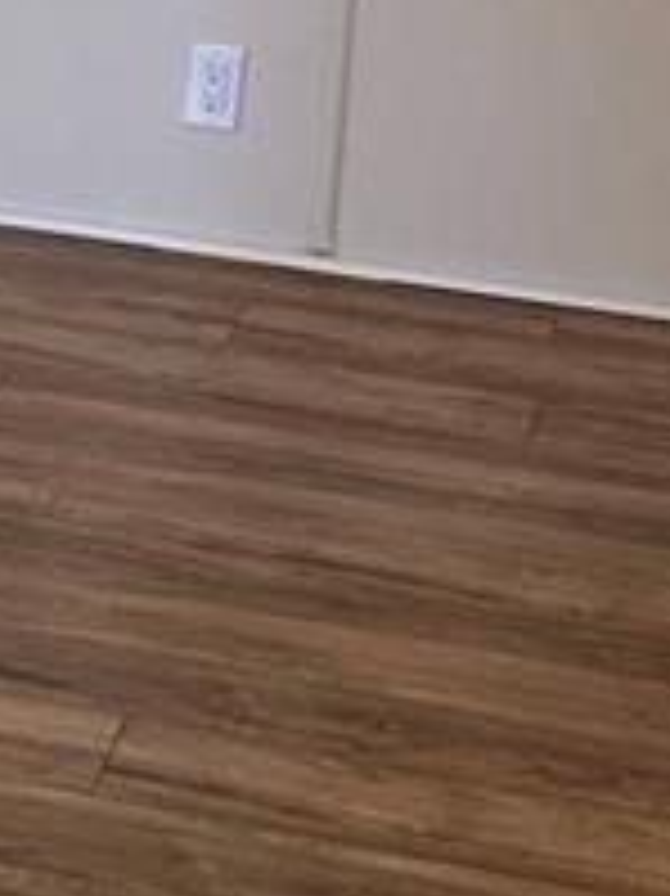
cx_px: -441
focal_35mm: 145
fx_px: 3746
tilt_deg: -10.2
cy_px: -135
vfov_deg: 13.3
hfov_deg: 9.8
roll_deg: -3.0
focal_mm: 6.86
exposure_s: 1/120
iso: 160
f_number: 1.78
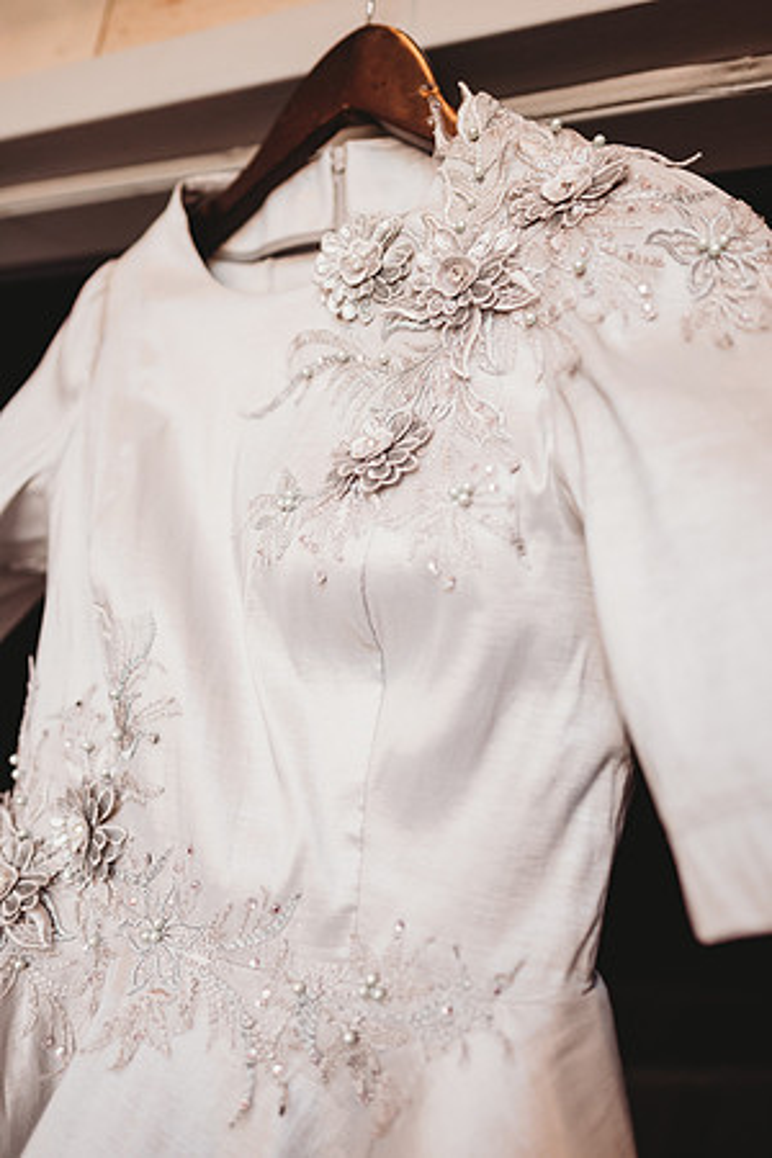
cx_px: 386
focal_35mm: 24
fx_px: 772
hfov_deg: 53.1
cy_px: 579
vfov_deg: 73.7
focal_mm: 24
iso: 250
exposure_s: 1/320
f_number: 1.8
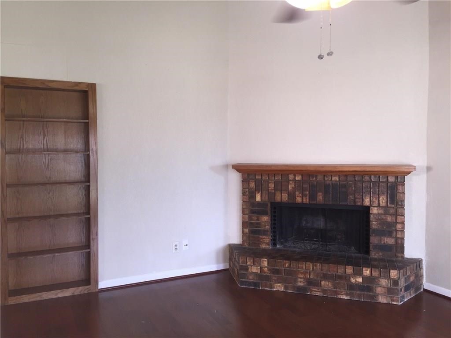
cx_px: 226
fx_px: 378
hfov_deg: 61.7
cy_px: 169
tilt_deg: -1.4
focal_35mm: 29
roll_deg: -0.1
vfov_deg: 48.2
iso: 40
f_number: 2.2
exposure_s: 1/30
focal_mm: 4.15
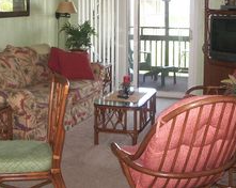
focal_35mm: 57
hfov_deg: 33.1
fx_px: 397
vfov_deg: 26.2
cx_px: 108
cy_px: 42
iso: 200
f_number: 2.6
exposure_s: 1/40
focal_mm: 5.8
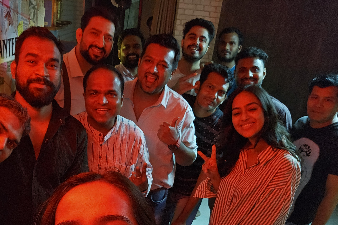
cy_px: 170
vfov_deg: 36.9
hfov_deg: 53.6
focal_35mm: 35
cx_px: 120
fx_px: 329
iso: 400
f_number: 2.2
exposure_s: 1/50
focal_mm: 3.3
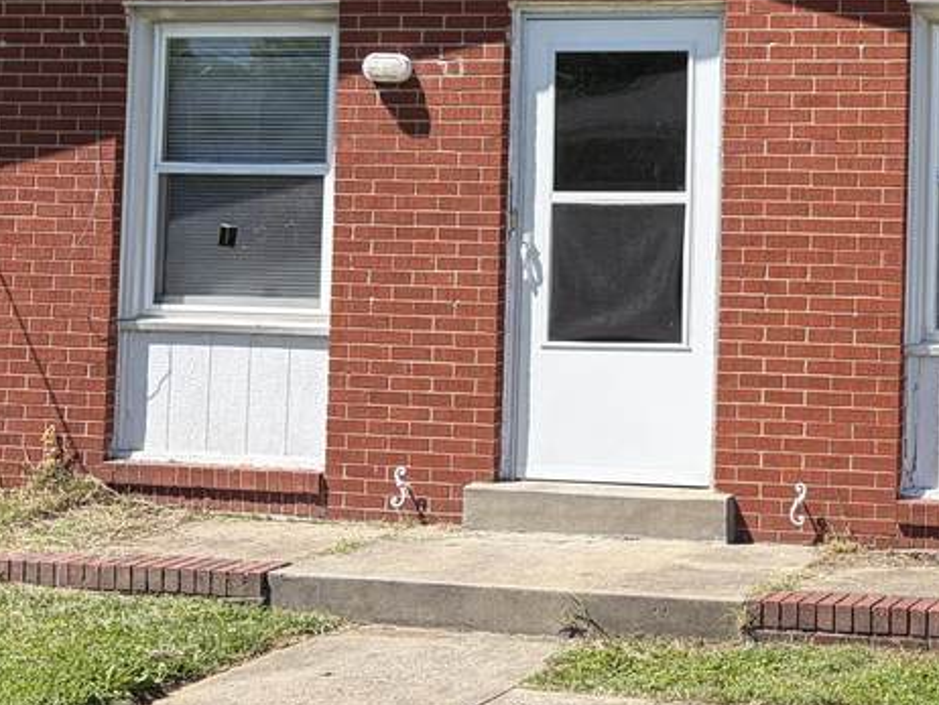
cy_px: 130
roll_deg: -0.7
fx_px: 1954
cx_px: 1030
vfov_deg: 20.2
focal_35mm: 72
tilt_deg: +3.7
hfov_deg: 25.1
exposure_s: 1/2538
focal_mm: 5.96
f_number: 1.6
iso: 50
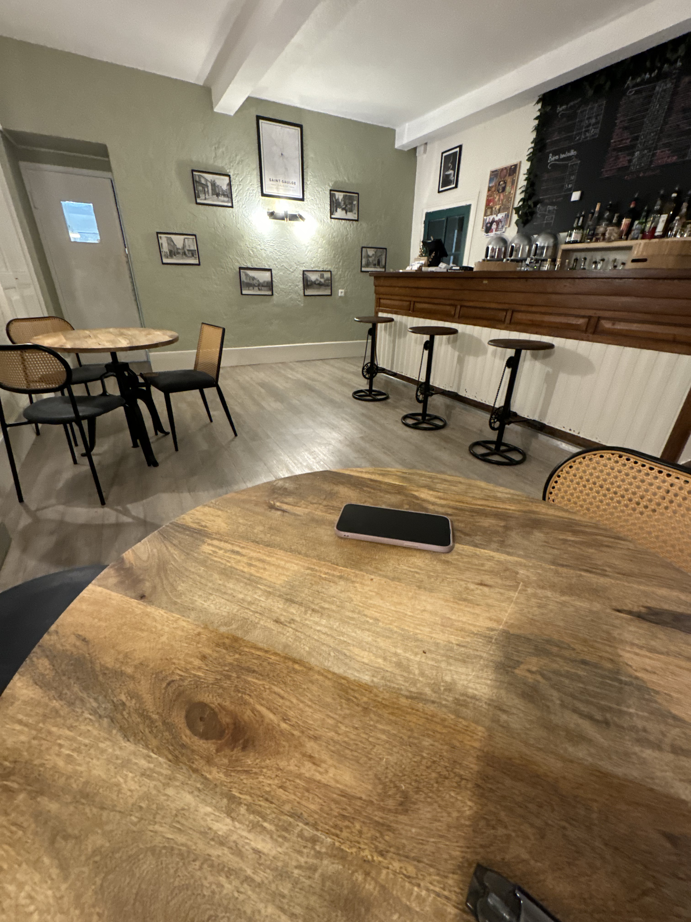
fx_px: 373
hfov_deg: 85.7
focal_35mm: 14
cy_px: 461
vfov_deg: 102.1
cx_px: 346
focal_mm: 2.22
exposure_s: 1/50
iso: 500
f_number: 2.2
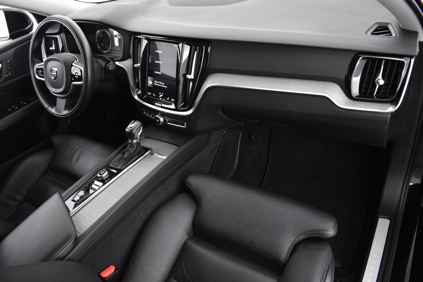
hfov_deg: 67.4
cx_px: 212
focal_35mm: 27
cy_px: 141
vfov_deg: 47.9
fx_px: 317
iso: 3200
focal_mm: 18
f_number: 3.5
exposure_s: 1/30
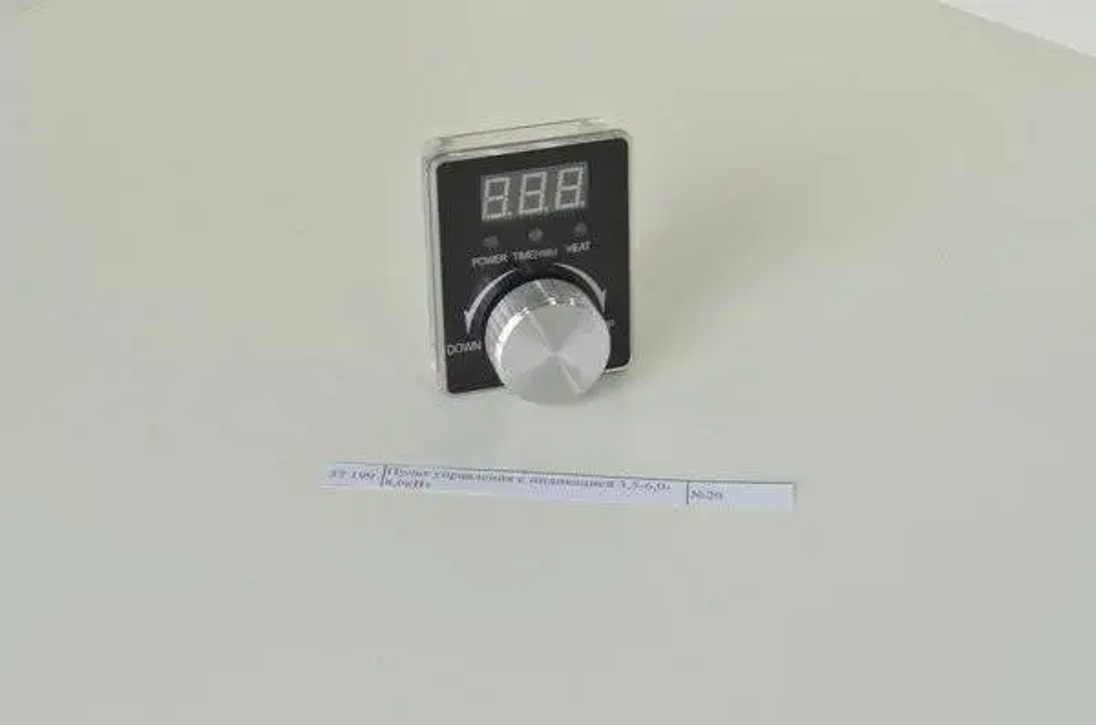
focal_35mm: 82
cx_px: 548
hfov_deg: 24.7
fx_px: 2506
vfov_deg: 16.5
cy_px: 362
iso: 100
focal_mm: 55
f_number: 13
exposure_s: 1/4
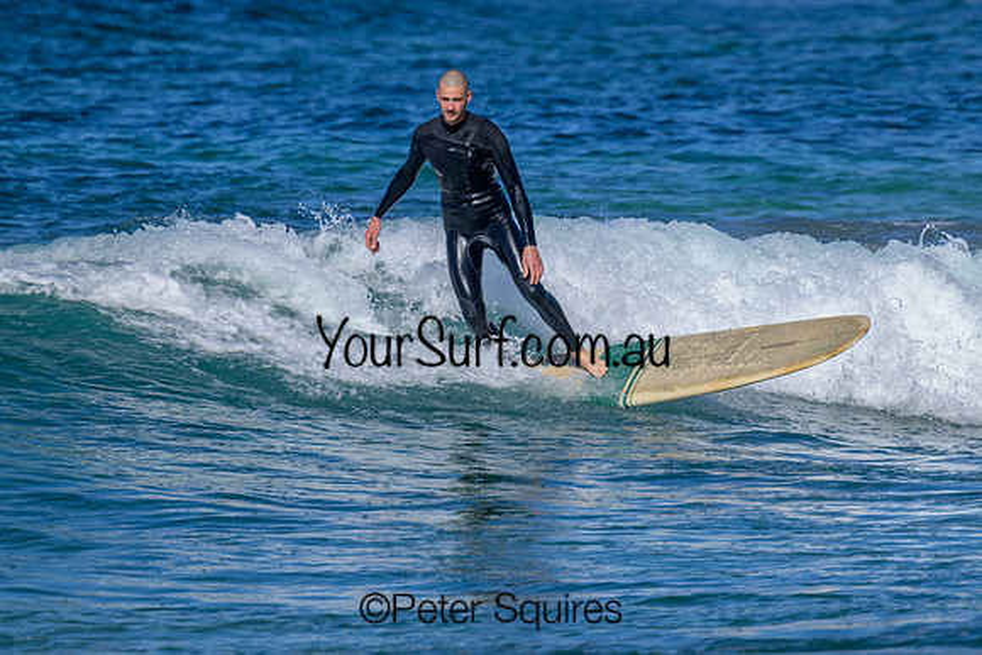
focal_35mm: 770
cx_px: 591
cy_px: 289
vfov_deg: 1.8
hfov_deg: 2.7
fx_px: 21012
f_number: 8
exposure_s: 1/1600
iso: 320
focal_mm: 560
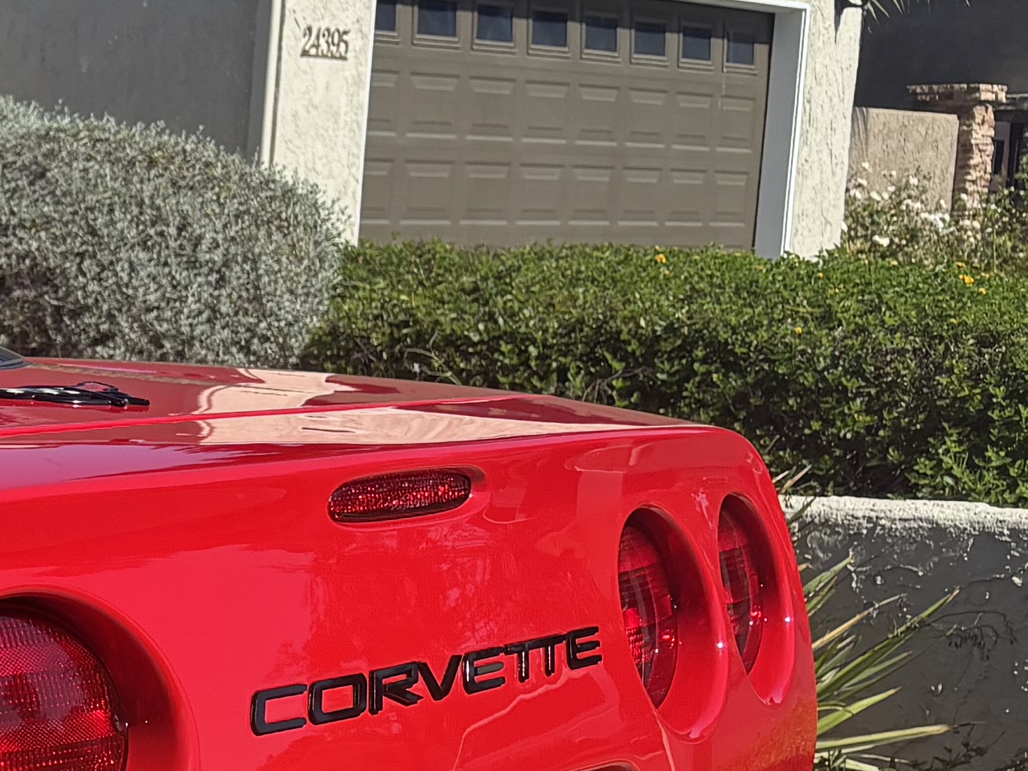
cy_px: 783
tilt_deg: -9.7
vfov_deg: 14.4
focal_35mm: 101
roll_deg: -0.8
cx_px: -952
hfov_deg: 15.8
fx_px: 3000
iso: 50
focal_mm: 5.96
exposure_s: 1/2933
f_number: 1.6
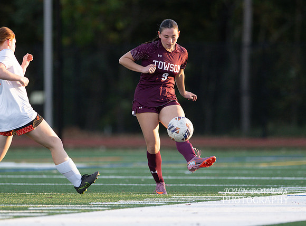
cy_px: 114
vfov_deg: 3.0
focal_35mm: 489
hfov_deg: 4.1
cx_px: 141
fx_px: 4301
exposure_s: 1/1600
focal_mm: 300
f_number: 2.8
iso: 1000
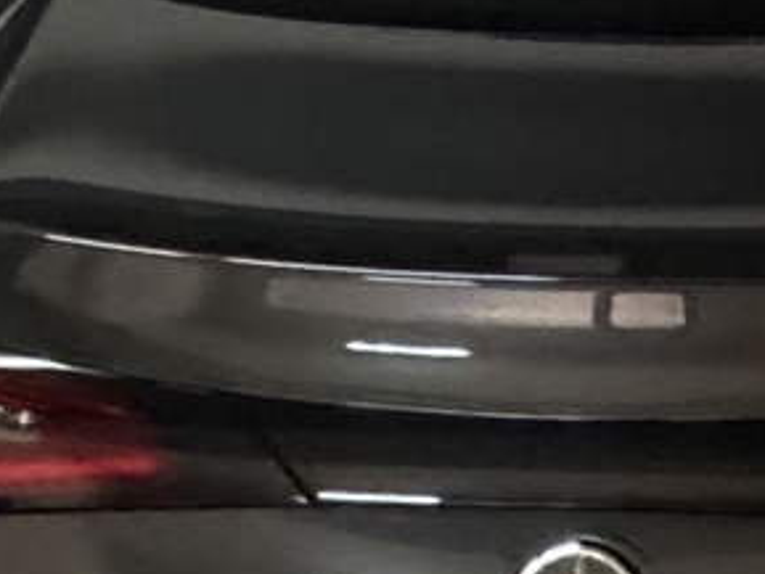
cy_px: -1227
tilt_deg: +13.5
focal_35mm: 93
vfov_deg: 10.4
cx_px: 749
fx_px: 2056
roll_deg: -0.4
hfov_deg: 20.5
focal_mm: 2.22
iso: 320
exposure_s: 1/50
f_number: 2.2
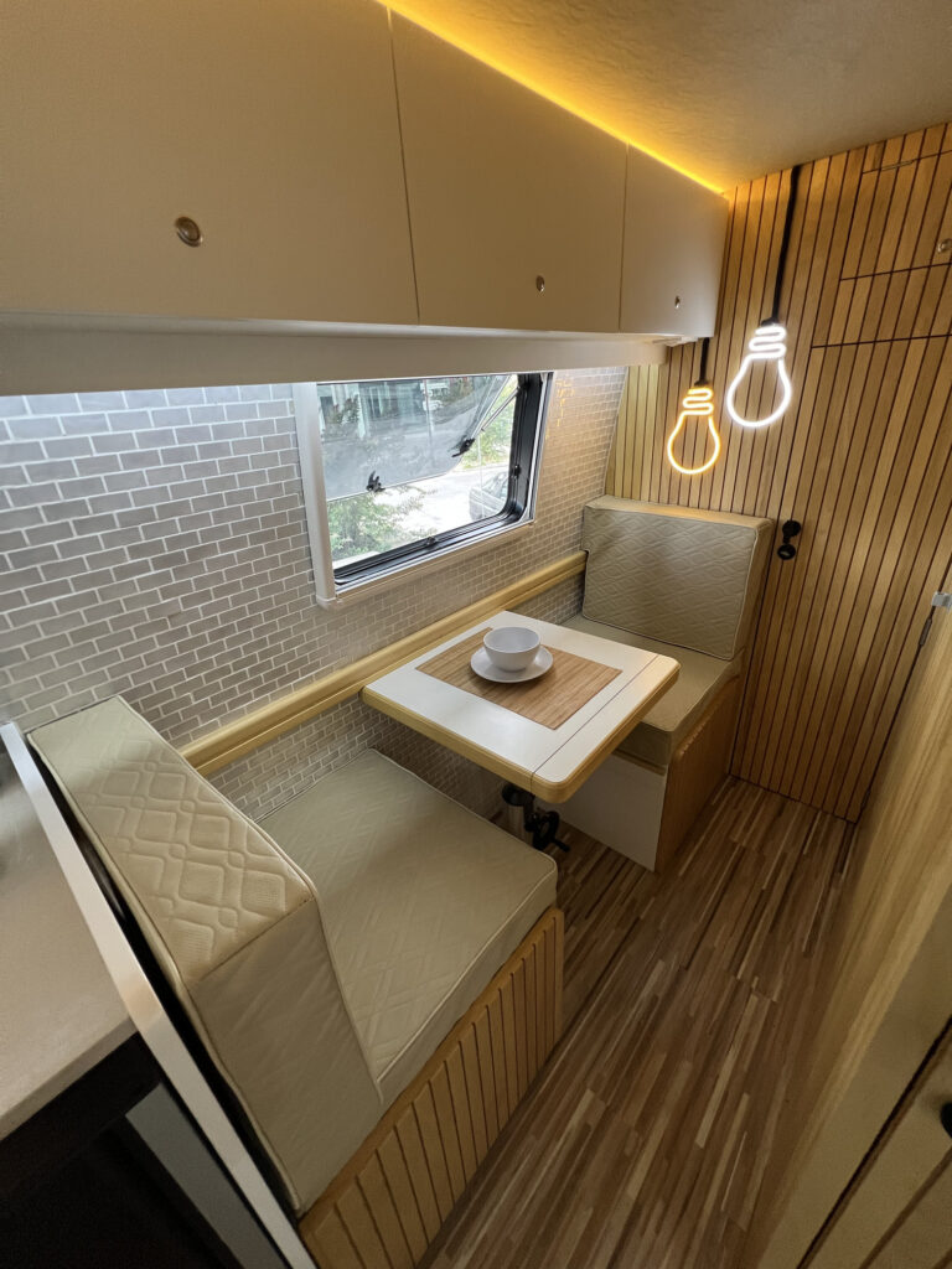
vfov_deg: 106.2
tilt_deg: -27.1
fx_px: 477
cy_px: 634
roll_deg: +5.0
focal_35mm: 13
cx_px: 476
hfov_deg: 89.9
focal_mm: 1.57
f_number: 1.8
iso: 200
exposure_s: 1/99
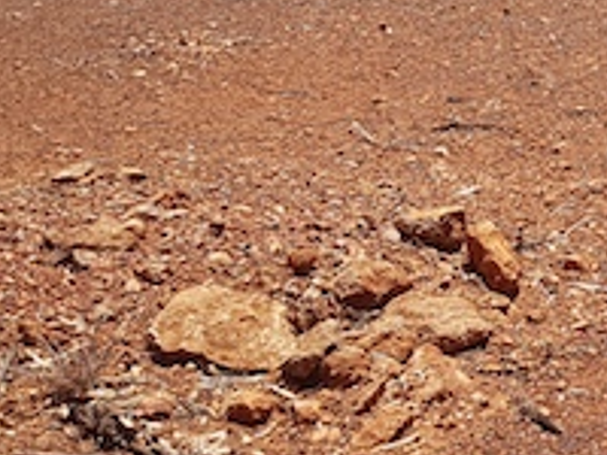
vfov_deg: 16.0
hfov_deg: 20.0
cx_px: 759
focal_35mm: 91
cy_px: 14
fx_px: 1596
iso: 40
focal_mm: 4.2
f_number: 1.7
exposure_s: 1/1912
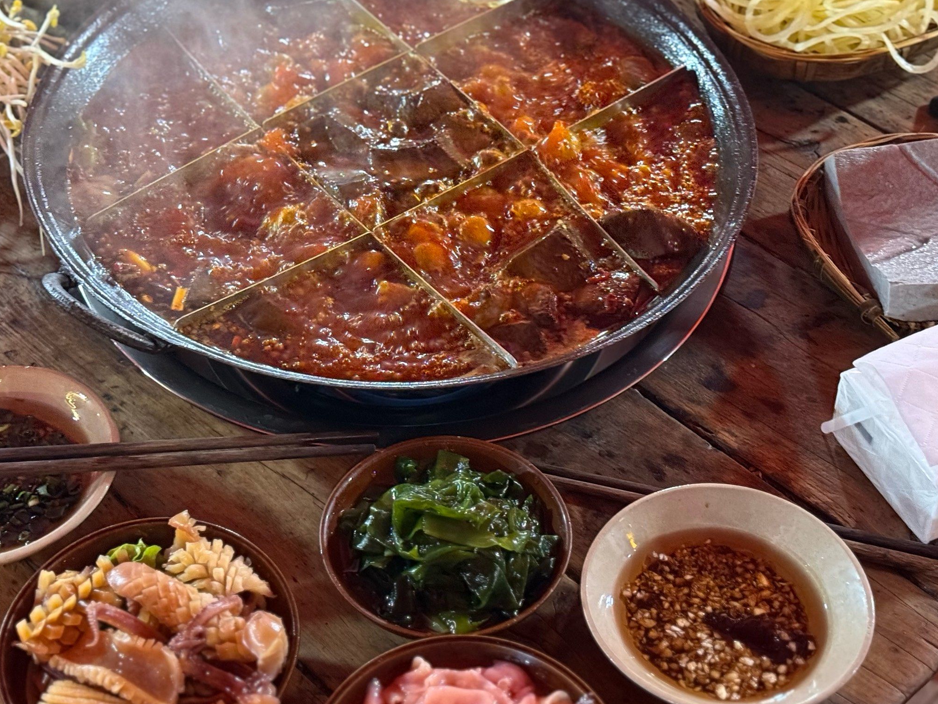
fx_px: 1761
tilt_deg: -43.3
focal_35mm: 65
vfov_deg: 22.6
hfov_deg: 29.7
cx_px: 376
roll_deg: +0.0
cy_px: 281
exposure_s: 1/33
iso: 500
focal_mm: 6.76
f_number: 1.78
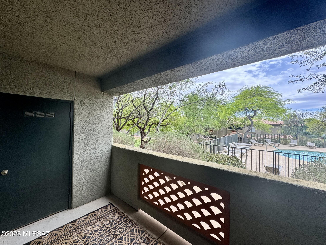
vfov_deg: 85.7
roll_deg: -1.3
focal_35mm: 14
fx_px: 132
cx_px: 163
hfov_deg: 102.1
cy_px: 122
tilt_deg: -0.5
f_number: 2.2
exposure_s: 1/428
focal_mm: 2.22
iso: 40
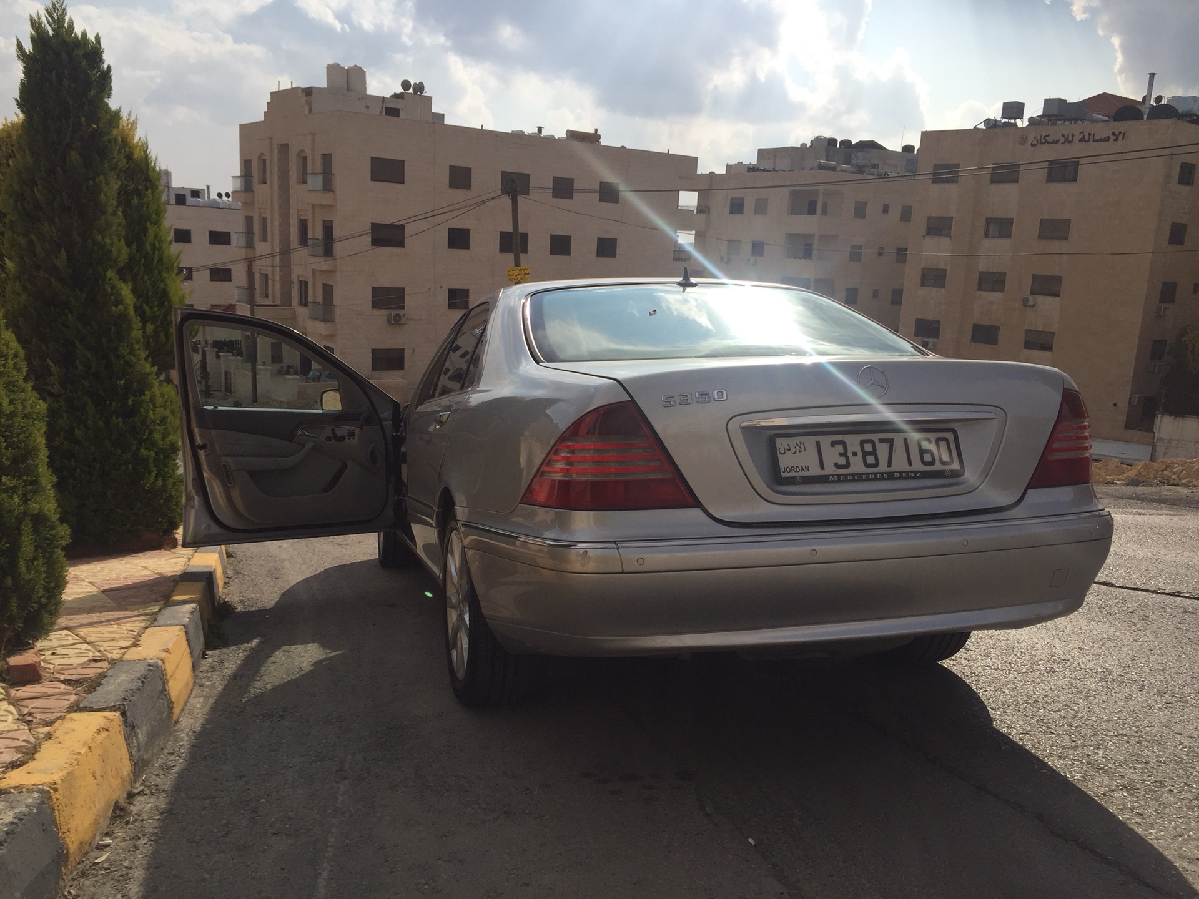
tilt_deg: -12.3
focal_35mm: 29
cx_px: 600
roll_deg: -5.3
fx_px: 1004
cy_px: 450
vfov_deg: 48.2
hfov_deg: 61.7
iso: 32
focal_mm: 4.15
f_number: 2.2
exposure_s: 1/3968
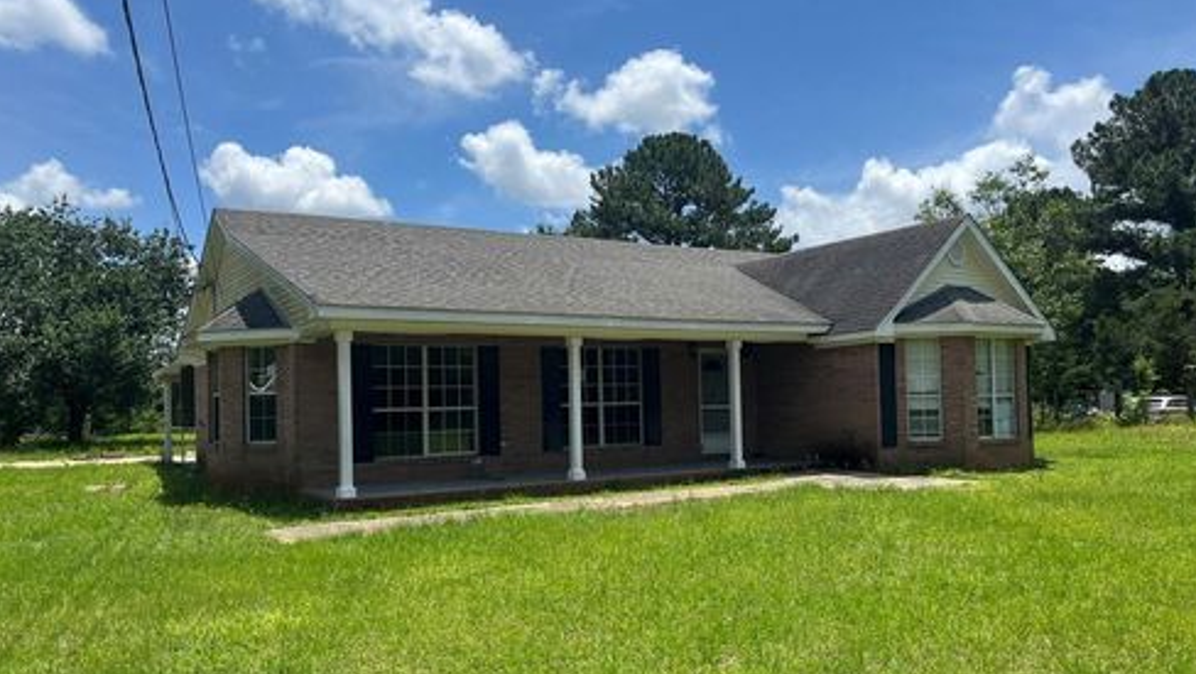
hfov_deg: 66.0
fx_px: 920
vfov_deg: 40.2
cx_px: 588
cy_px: 374
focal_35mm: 29
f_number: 1.6
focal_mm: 5.1
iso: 50
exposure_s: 1/4149
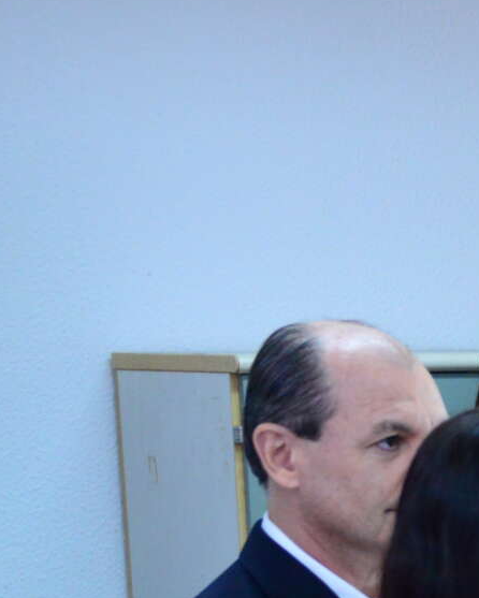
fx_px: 2674
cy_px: 772
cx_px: 1146
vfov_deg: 12.4
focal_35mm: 151
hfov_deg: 9.2
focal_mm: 35
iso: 2500
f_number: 2.8
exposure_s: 1/320
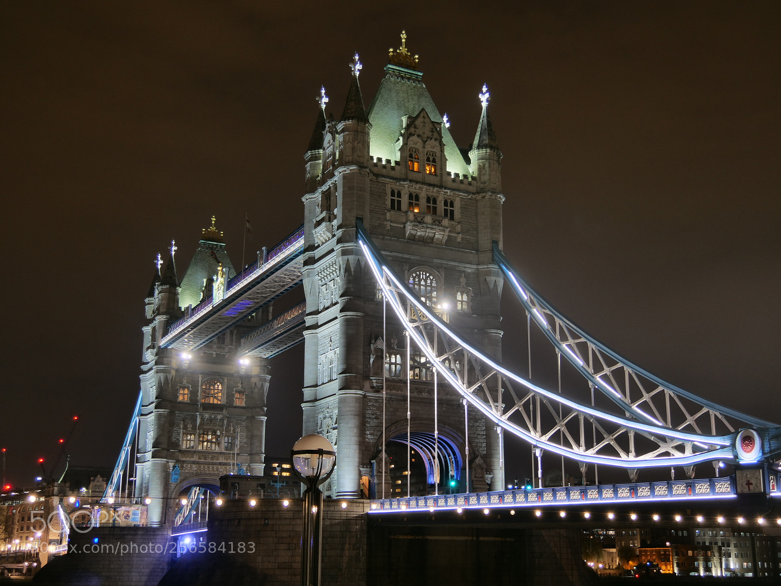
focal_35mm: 42
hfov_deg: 44.8
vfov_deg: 34.3
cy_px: 293
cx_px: 390
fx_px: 948
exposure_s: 1/2.5
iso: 400
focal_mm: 21
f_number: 4
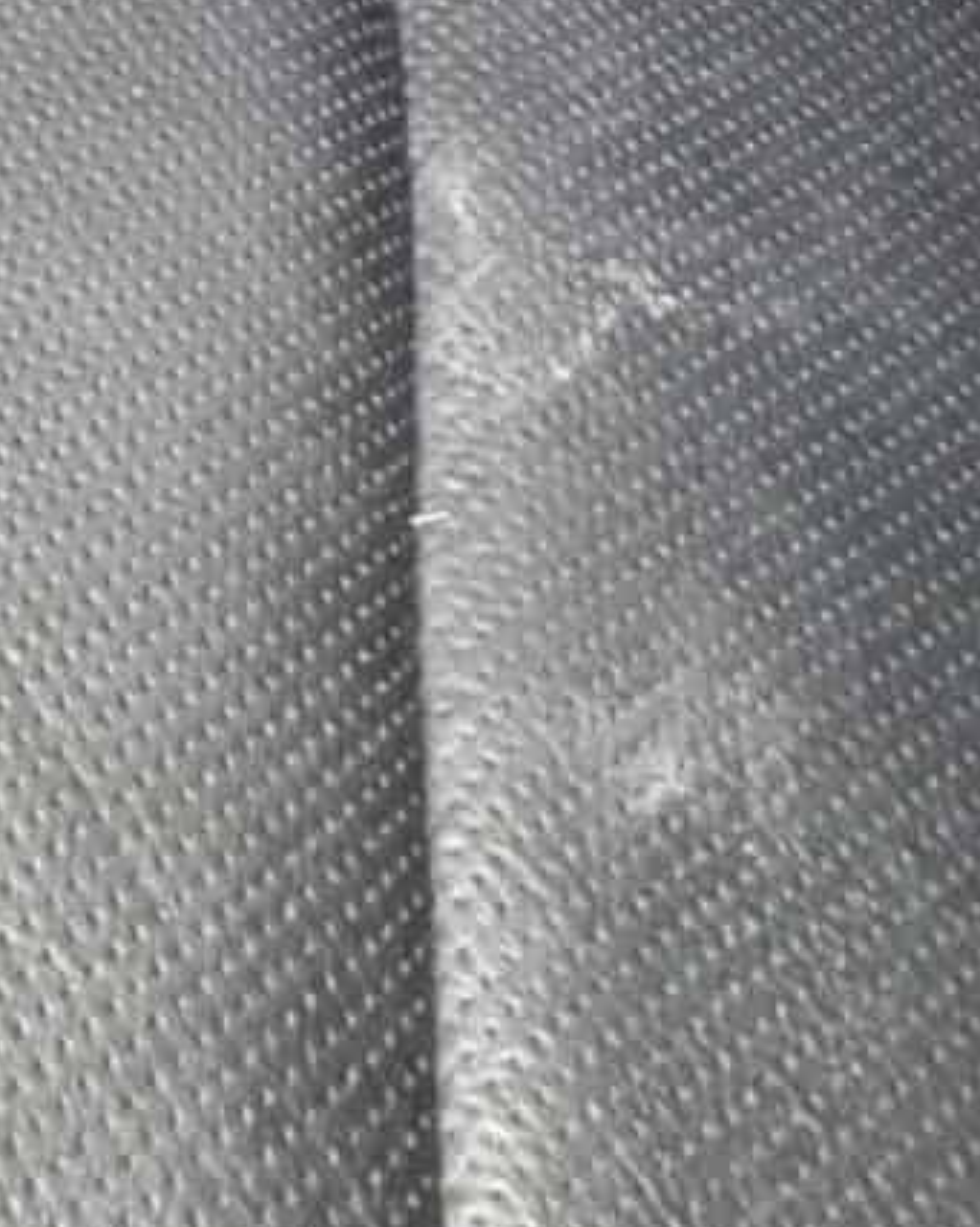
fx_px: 2976
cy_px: -1994
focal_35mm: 82
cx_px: -443
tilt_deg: -17.9
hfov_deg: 17.1
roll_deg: +0.5
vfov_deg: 13.4
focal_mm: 2.22
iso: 1600
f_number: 2.2
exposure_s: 1/56
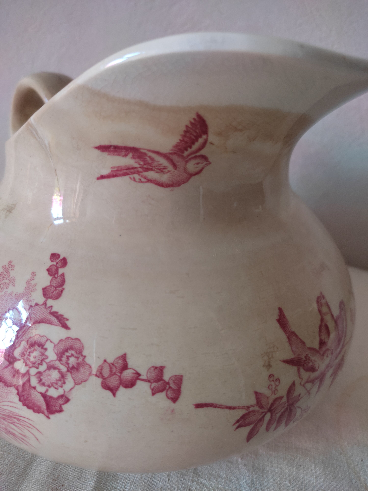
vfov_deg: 67.3
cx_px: 184
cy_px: 246
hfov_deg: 53.1
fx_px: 369
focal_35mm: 26
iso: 730
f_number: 1.79
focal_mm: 4.74
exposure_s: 1/33
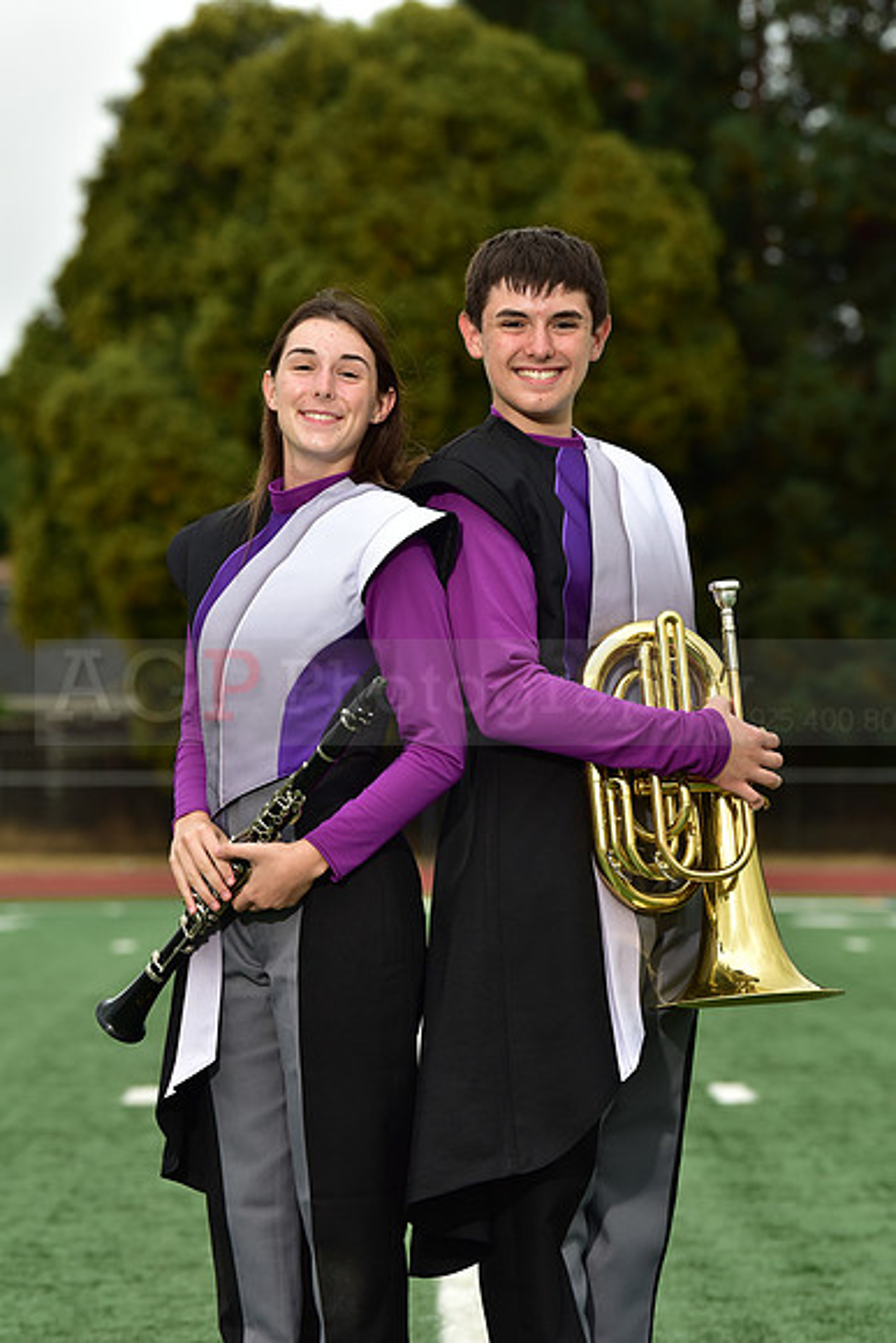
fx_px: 5223
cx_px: 448
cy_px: 672
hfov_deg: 9.8
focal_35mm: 140
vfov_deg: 14.7
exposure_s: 1/250
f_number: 5.6
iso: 500
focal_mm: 140
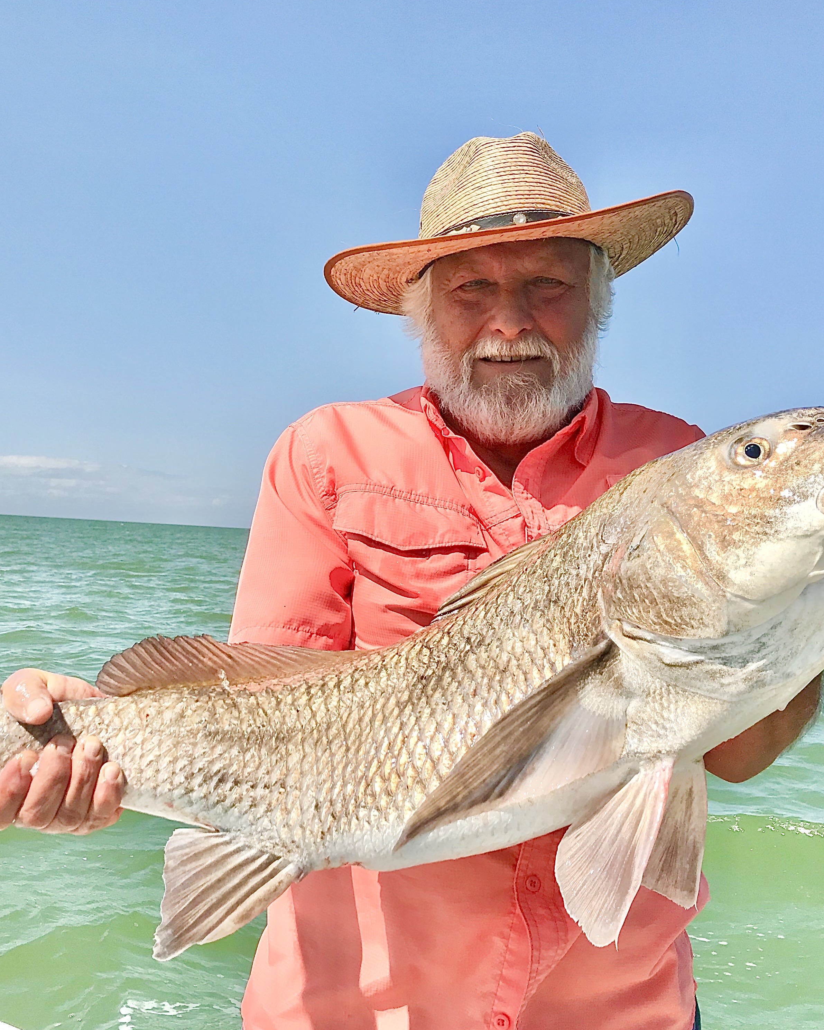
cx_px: 321
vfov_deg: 49.1
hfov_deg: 39.9
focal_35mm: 37
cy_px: 513
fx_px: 1128
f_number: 1.8
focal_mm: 3.99
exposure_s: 1/3546
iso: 20
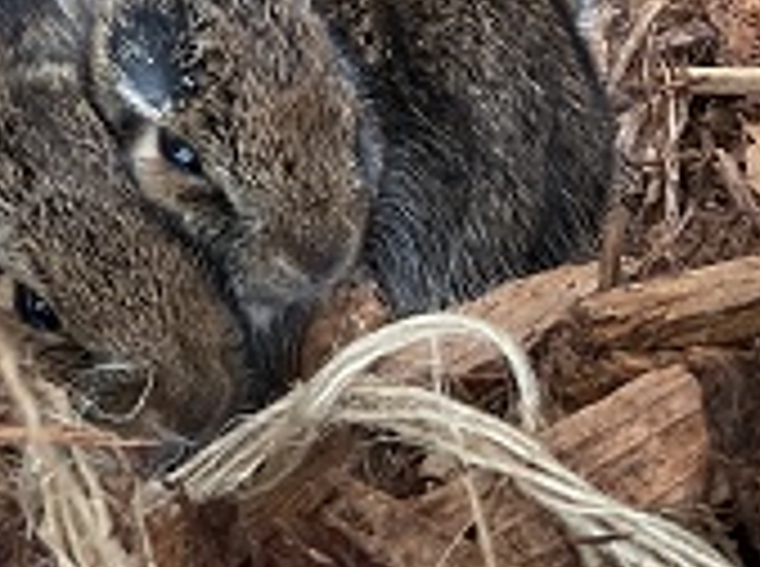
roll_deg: -2.6
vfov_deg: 15.8
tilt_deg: -26.3
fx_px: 1884
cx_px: 247
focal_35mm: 86
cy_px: -268
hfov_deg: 22.7
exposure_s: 1/40
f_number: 1.8
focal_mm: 3
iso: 250
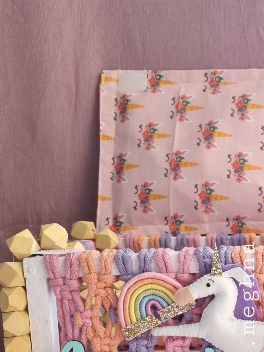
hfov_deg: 28.3
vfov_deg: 37.4
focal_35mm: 49
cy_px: 286
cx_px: 247
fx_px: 498
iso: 200
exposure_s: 1/100
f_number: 1.8
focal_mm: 5.4
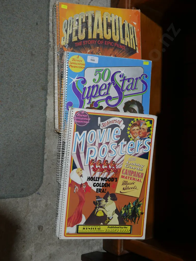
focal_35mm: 40
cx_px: 98
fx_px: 302
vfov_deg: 46.8
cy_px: 130
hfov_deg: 36.0
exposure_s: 1/60
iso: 250
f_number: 4.5
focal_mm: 20
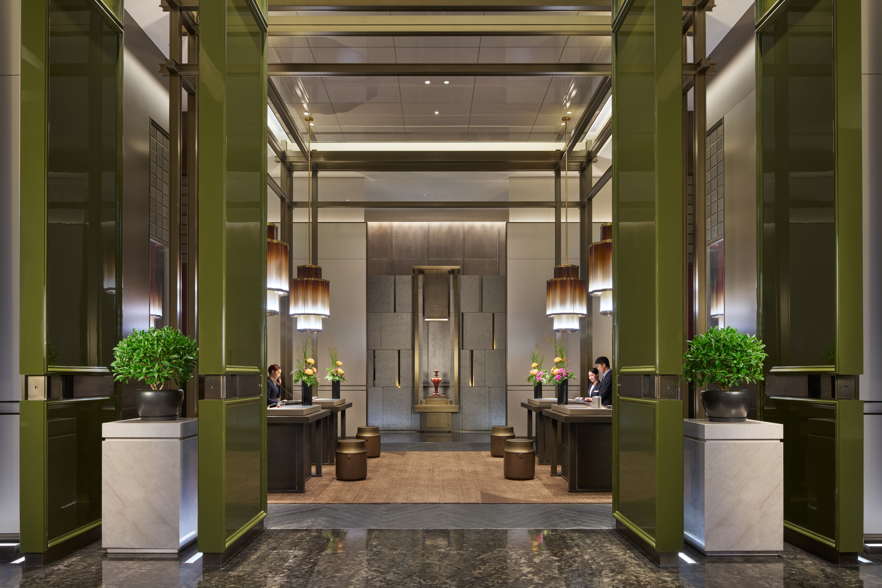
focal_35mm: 24
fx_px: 588
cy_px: 294
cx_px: 441
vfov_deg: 53.1
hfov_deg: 73.7
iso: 400
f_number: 11
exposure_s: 1/1.25
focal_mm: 24
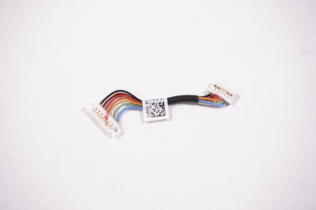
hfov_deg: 36.0
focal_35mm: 56
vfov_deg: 24.4
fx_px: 487
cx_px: 158
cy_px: 105
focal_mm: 37
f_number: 5.6
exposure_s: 1/160
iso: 800
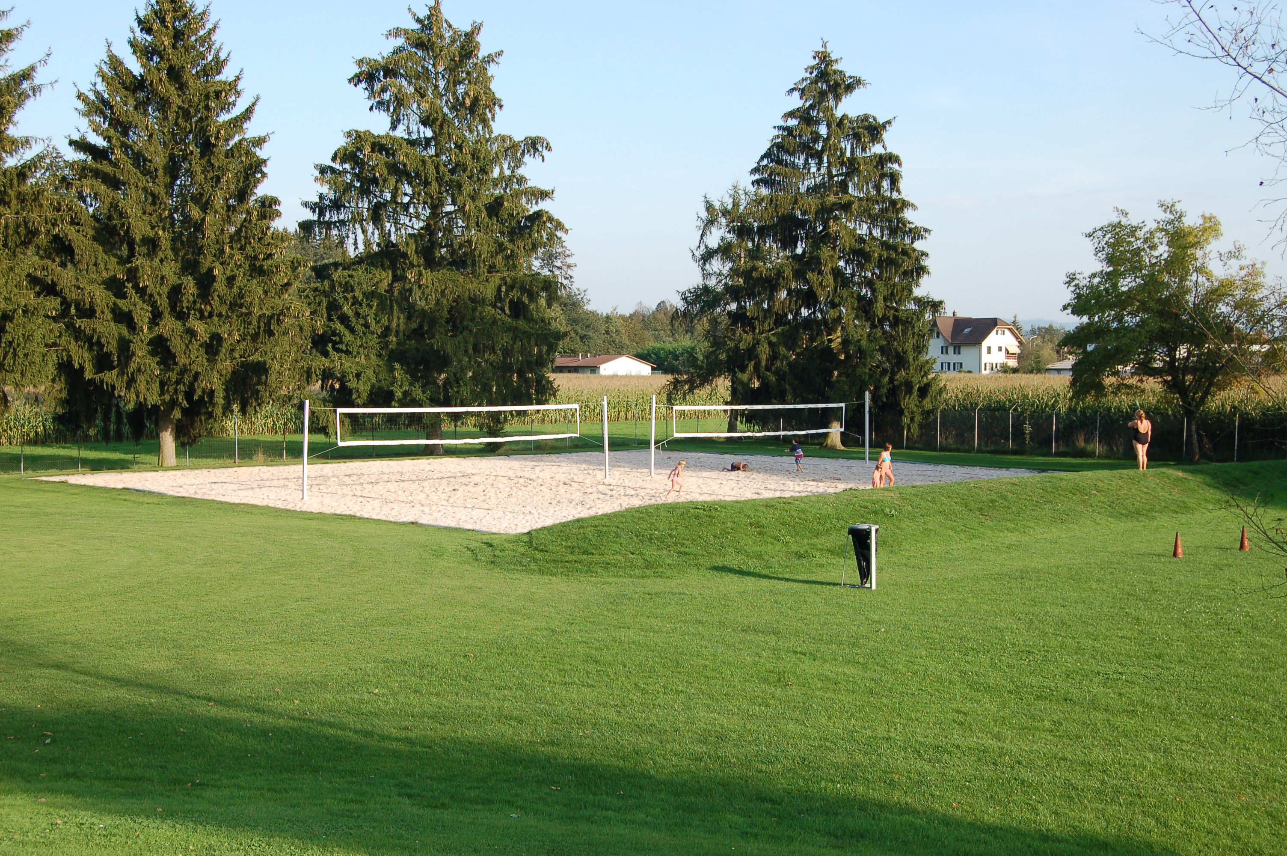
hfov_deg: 42.4
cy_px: 428
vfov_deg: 28.9
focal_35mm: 46
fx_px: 1661
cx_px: 644
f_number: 9.5
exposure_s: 1/250
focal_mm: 31
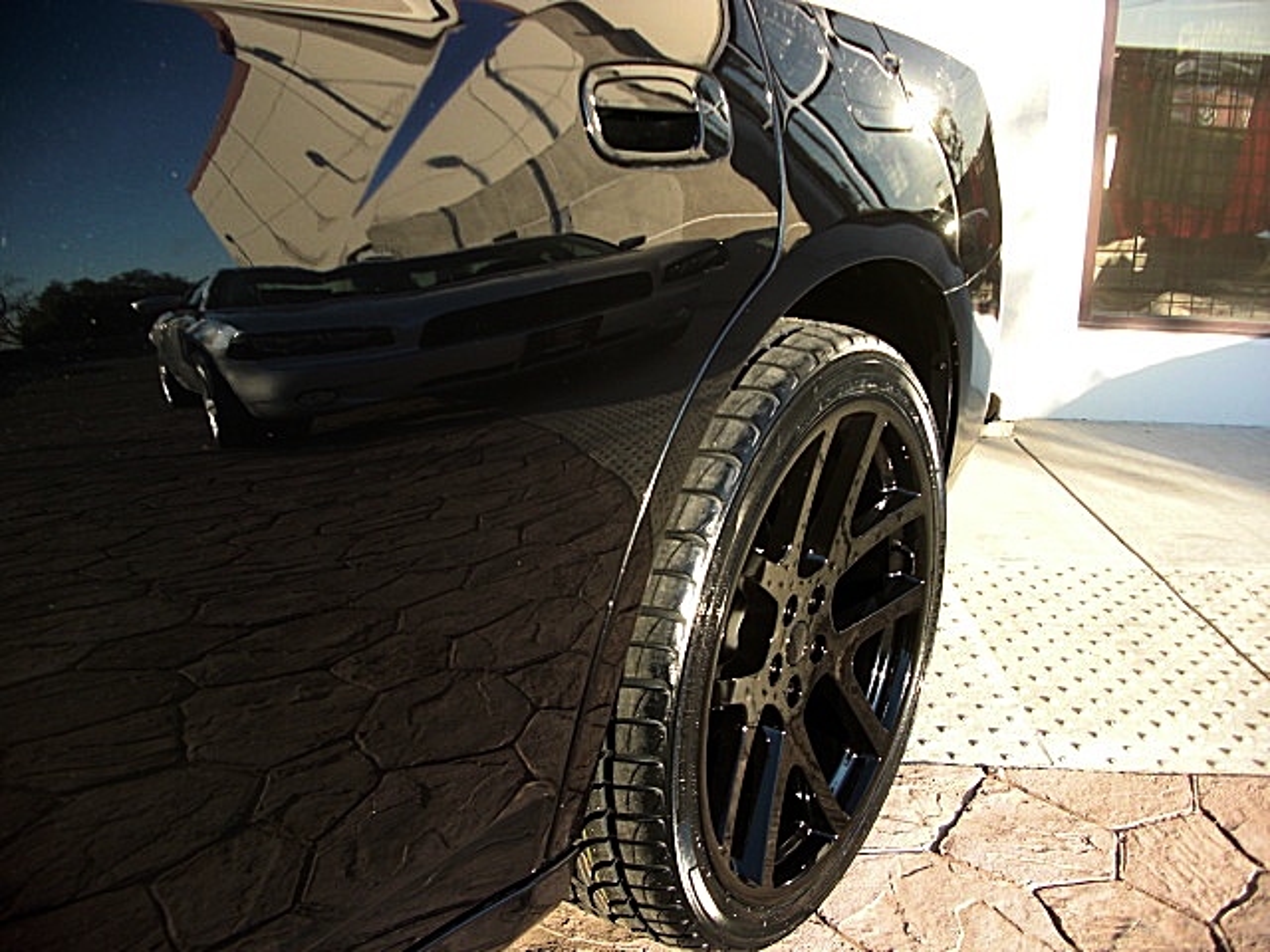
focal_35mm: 36
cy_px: 476
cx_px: 635
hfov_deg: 51.4
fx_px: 1321
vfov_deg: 39.7
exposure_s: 1/125
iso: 50
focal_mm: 6.3
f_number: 2.8
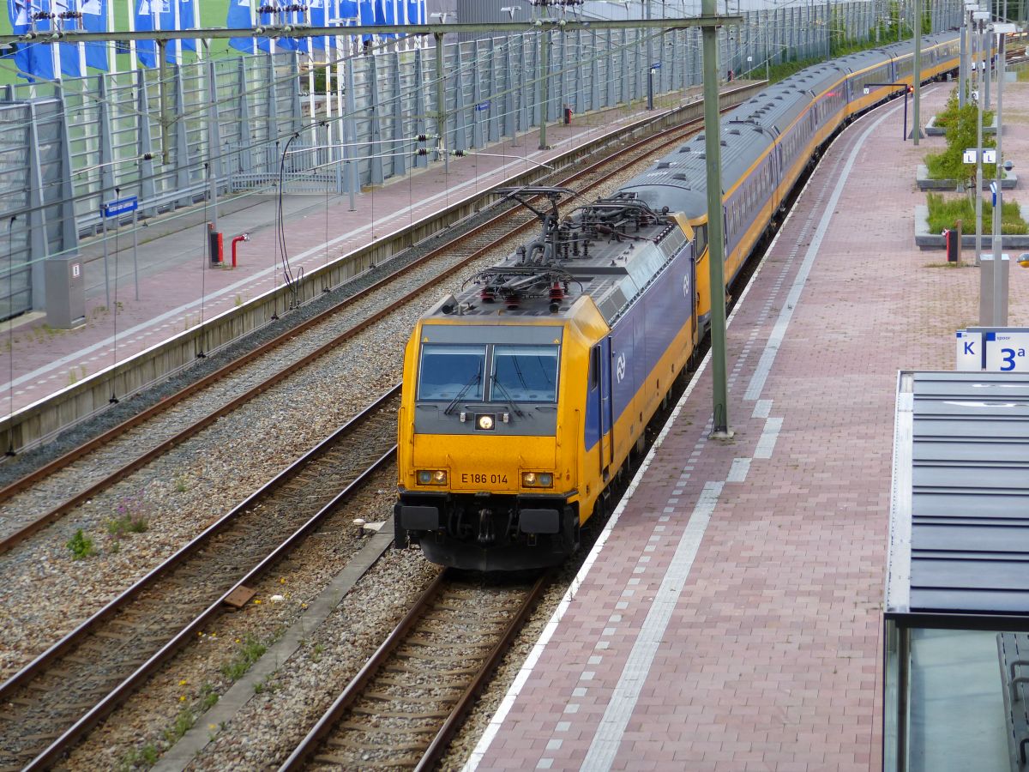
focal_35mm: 75
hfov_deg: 26.0
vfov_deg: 19.6
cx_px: 514
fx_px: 2229
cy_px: 386
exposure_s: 1/500
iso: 100
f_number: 2.8
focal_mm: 13.5
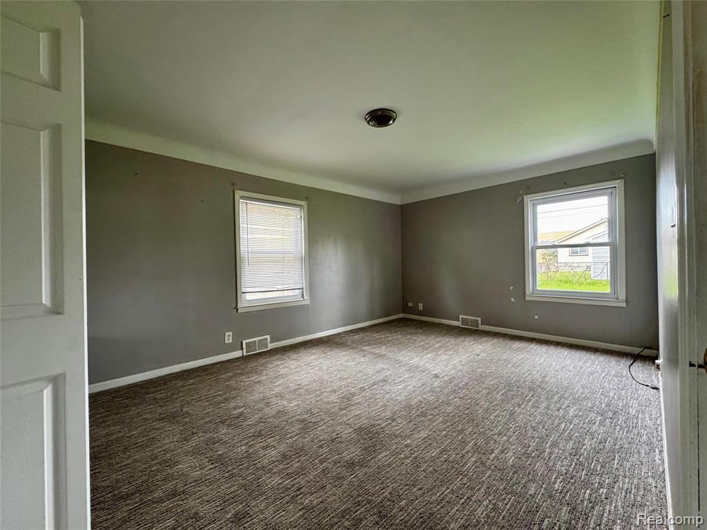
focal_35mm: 14
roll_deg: +1.2
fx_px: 286
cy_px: 265
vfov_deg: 85.7
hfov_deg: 102.1
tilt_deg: -0.5
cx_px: 354
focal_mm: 2.22
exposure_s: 1/120
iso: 320
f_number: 2.2
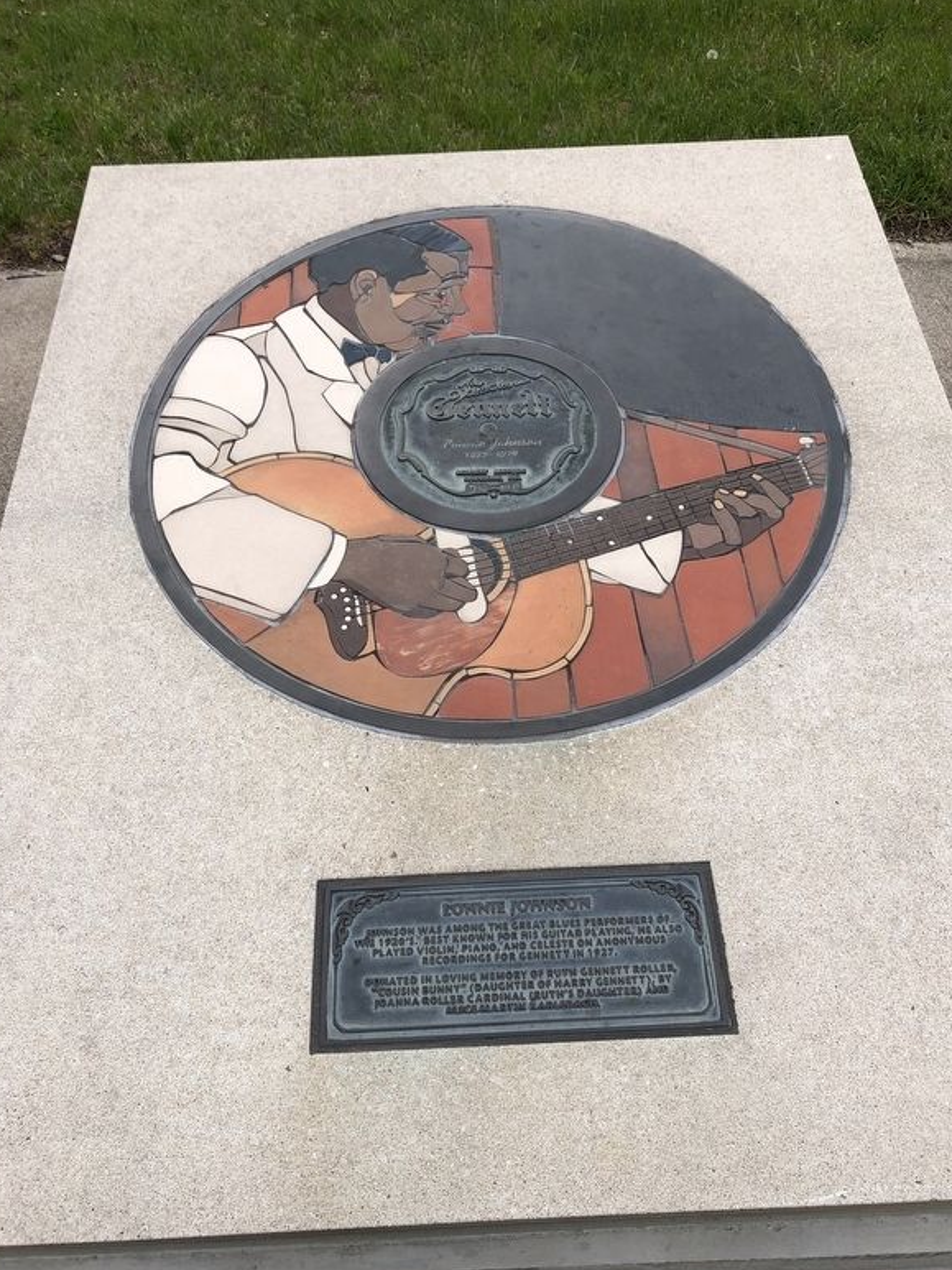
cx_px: 472
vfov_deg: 61.6
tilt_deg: -45.6
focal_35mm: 29
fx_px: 1063
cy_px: 653
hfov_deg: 48.2
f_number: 1.8
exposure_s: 1/1919
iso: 20
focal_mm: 4
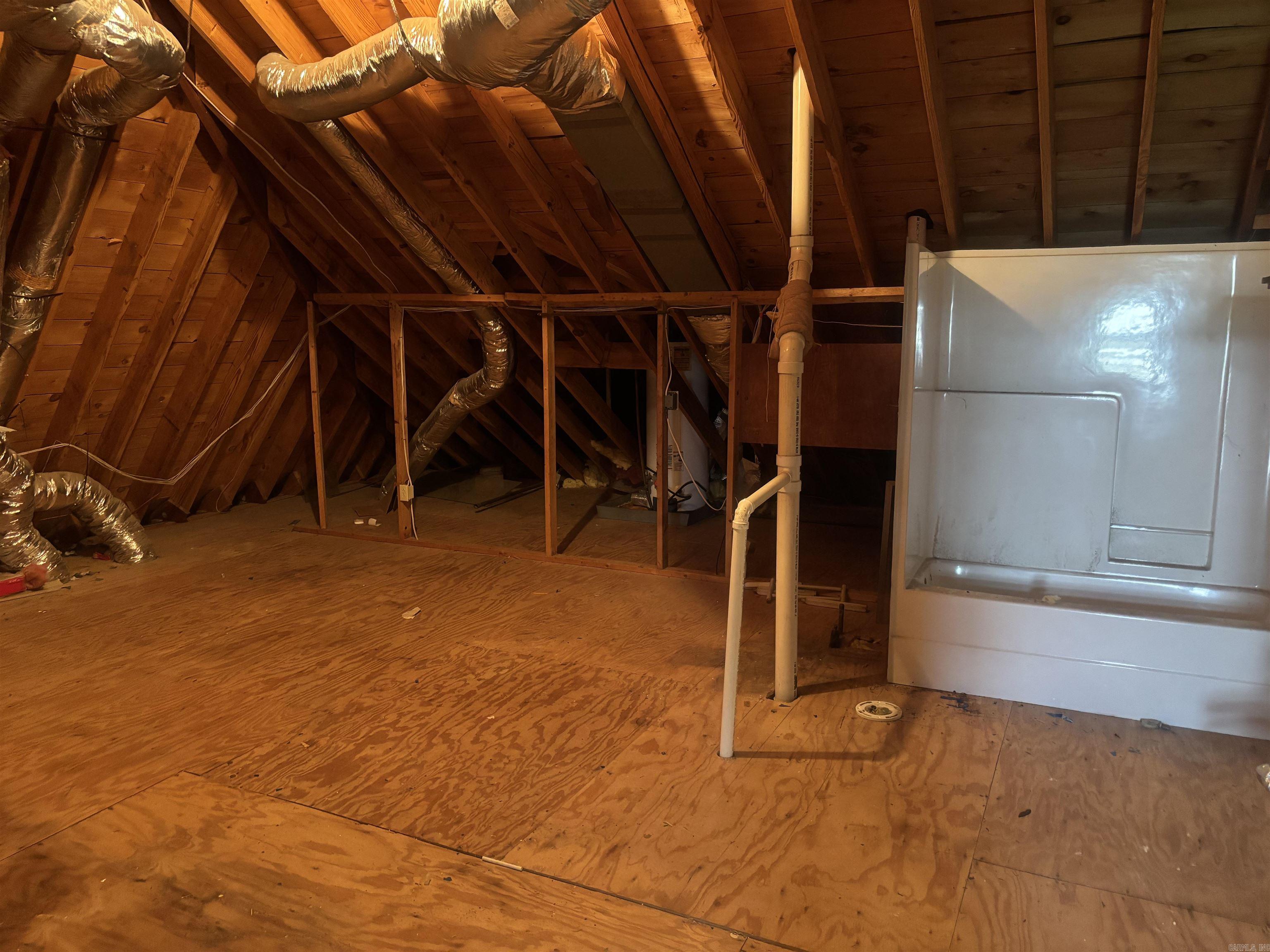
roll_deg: +0.3
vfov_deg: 53.1
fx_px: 954
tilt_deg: -8.4
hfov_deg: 67.3
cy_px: 476
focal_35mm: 26
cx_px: 635
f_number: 1.6
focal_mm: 5.96
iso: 640
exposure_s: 1/30
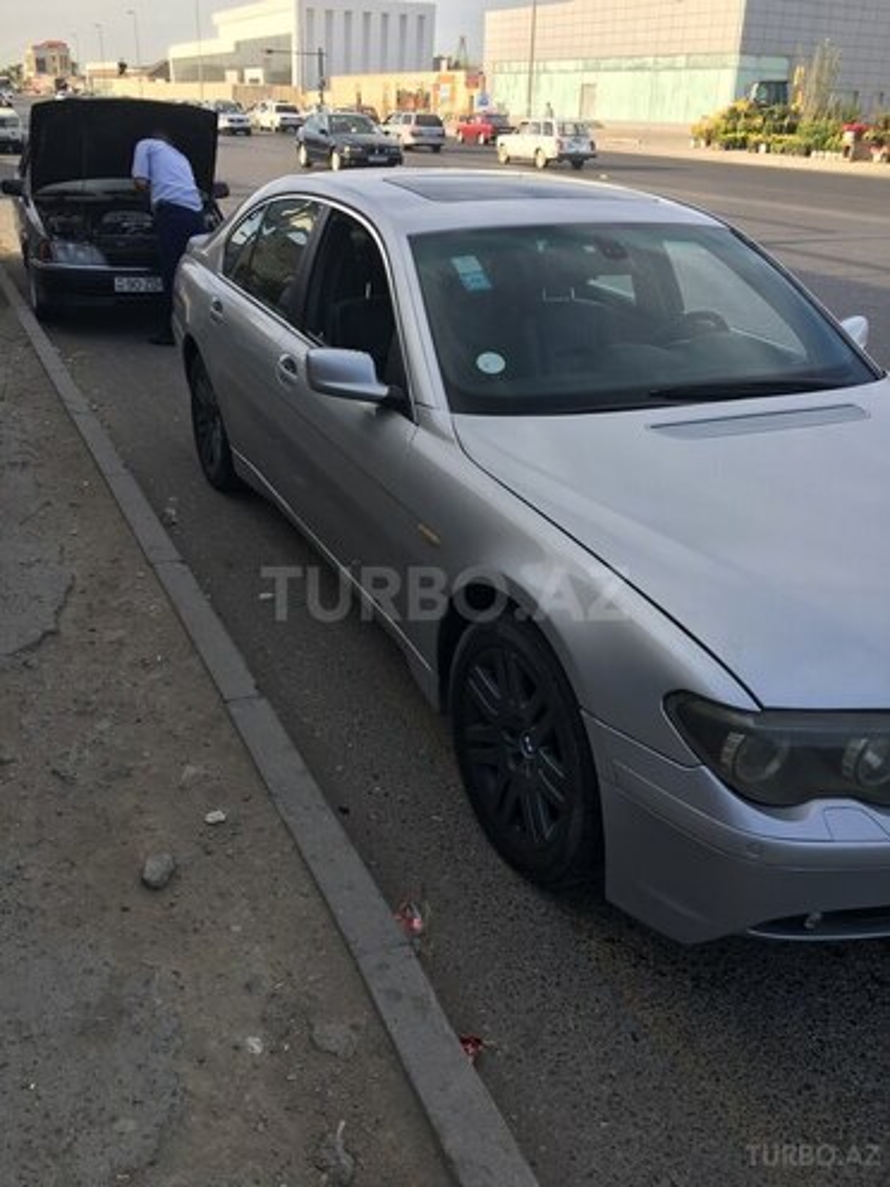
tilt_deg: -25.6
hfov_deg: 48.2
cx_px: 445
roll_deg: -1.6
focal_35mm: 29
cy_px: 594
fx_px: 994
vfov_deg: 61.7
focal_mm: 4.15
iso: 25
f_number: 2.2
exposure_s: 1/527
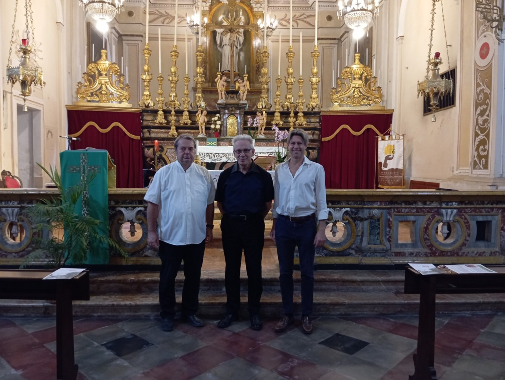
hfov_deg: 63.4
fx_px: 409
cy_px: 190
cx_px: 252
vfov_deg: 49.9
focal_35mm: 28
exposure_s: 1/33.3
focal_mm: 4.22
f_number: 1.8
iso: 862
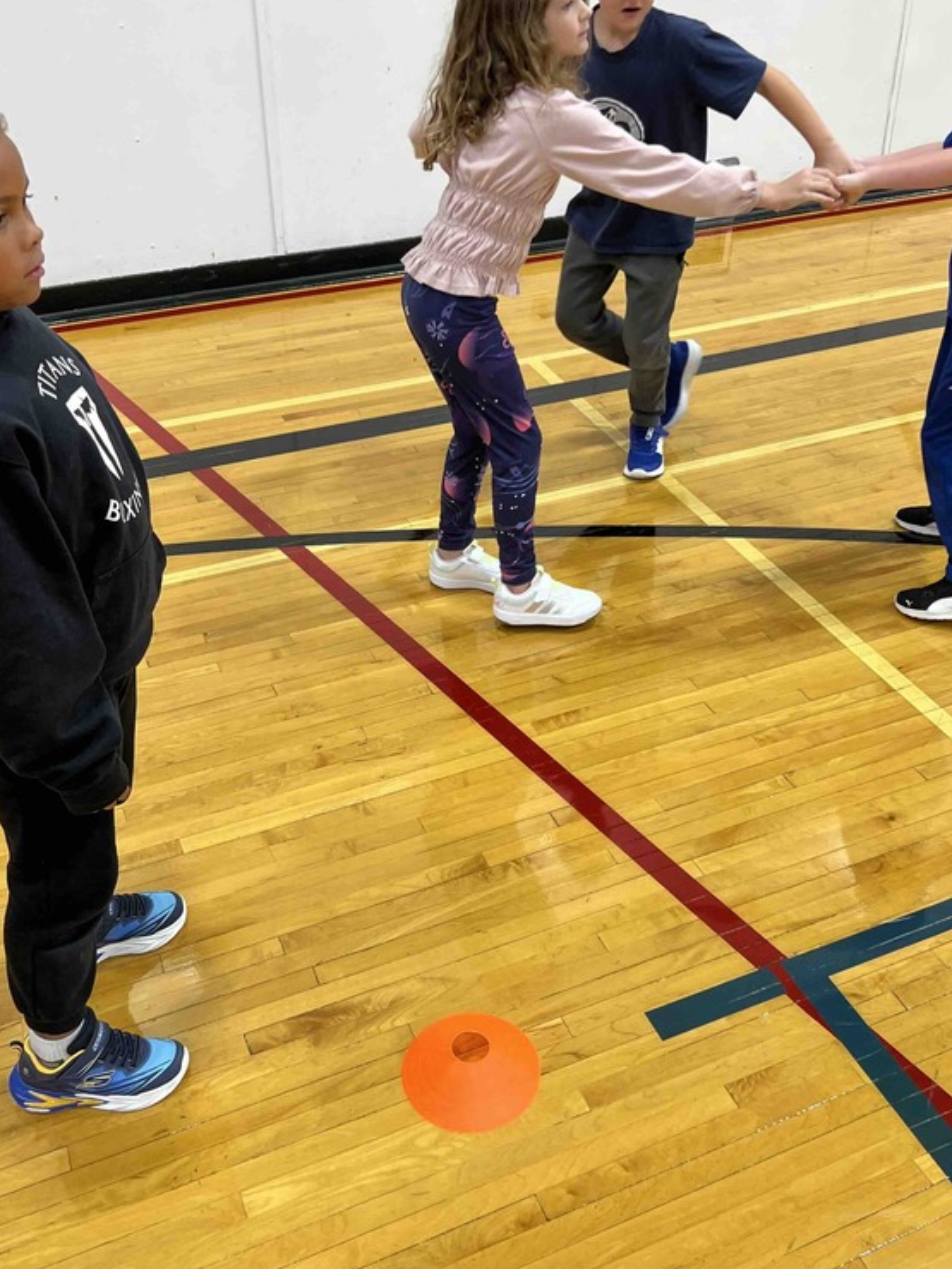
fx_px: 1320
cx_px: 508
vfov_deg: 51.2
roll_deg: -0.2
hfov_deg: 39.6
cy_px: 545
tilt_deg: -30.4
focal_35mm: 36
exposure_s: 1/120
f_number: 1.5
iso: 64
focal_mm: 5.7
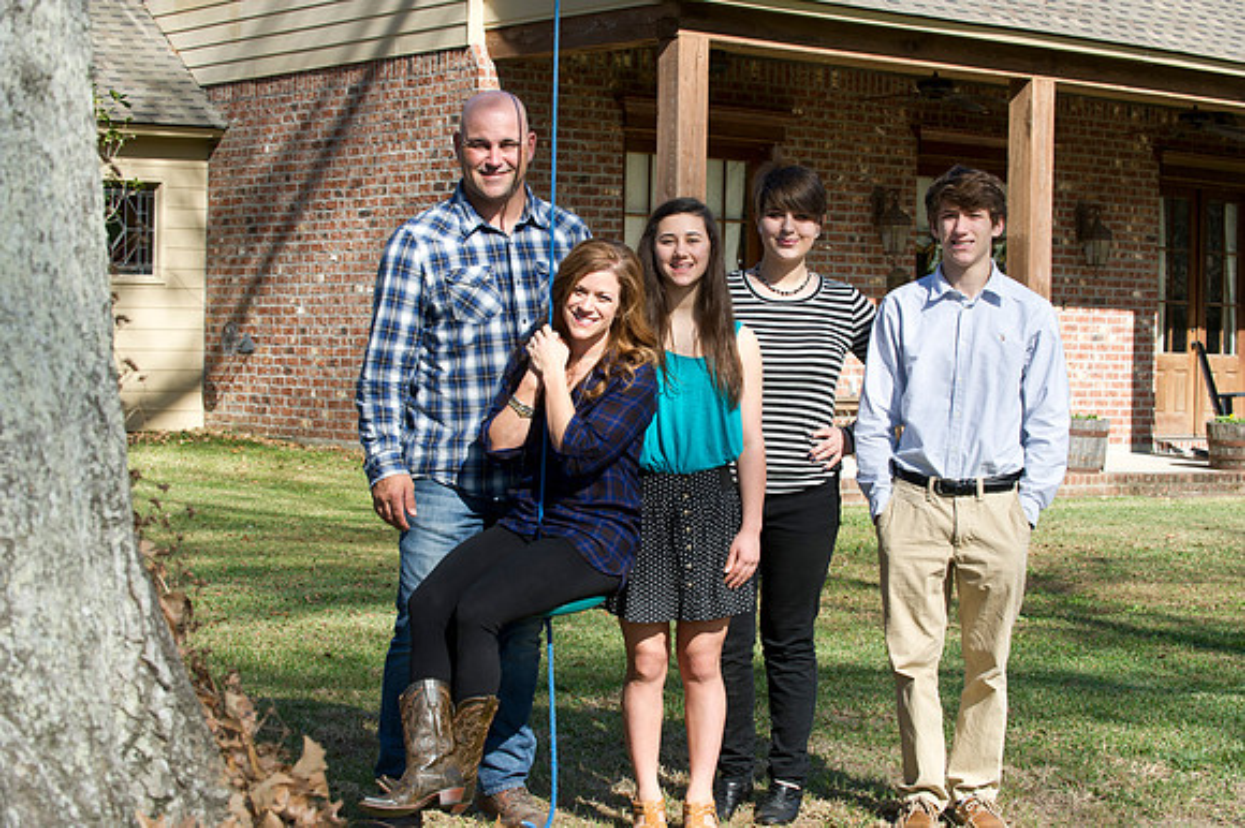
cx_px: 622
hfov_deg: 27.0
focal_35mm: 75
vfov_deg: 18.2
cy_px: 414
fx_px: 2592
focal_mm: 75
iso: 400
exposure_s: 1/250
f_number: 9
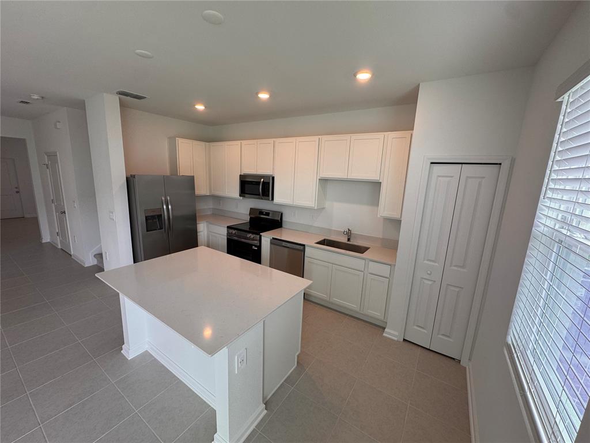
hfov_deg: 102.1
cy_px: 222
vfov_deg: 85.7
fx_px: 239
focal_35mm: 14
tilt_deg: -11.1
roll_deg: -2.5
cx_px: 295
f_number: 2.2
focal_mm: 2.22
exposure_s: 1/120
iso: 100
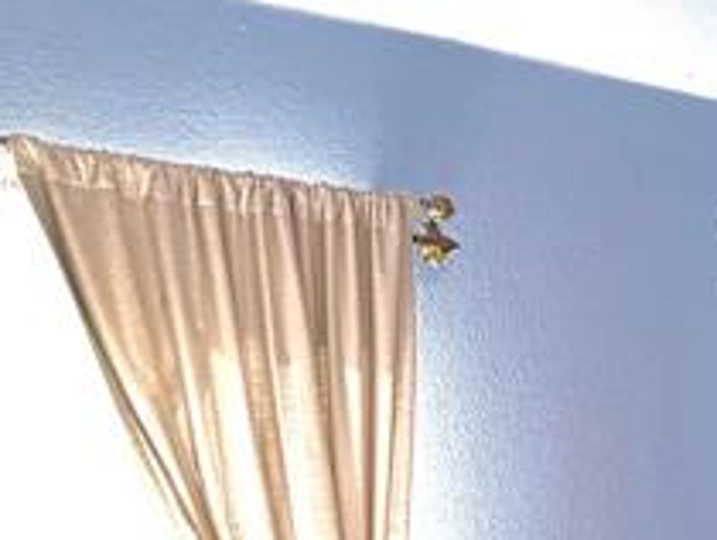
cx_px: 901
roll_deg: +0.6
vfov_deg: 12.4
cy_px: 656
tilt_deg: -0.7
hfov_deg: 16.0
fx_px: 2426
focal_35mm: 117
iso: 320
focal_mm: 6.76
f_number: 1.78
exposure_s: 1/120
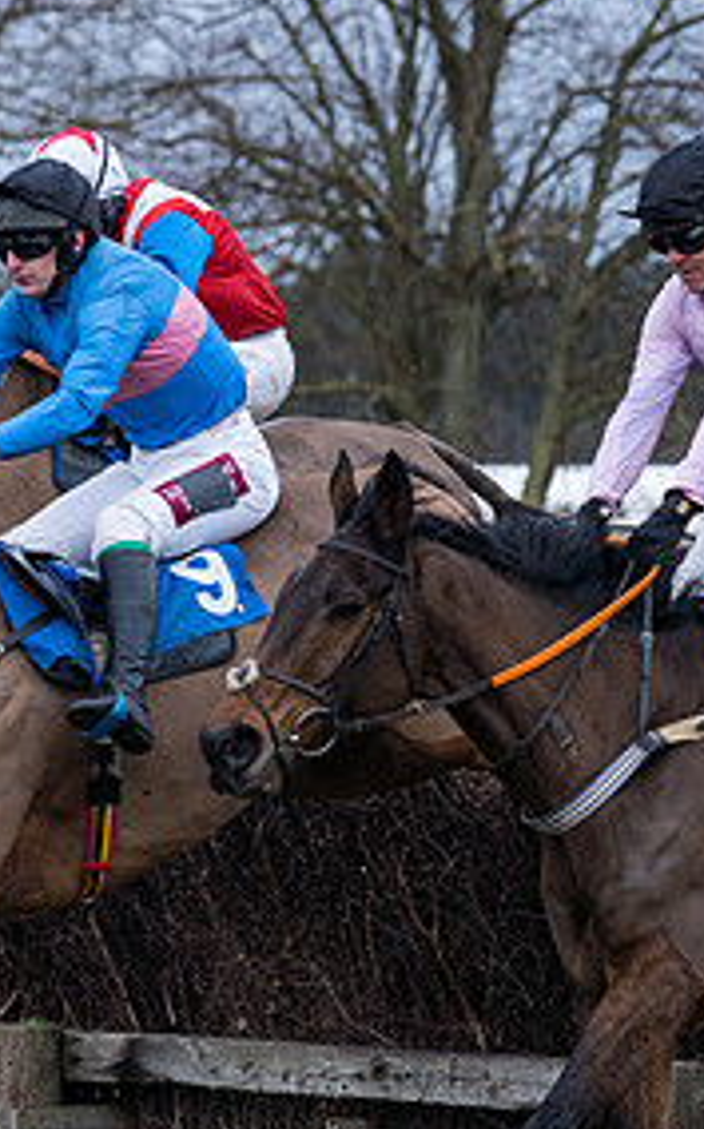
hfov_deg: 3.3
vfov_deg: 5.3
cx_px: 301
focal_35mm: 397
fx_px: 12212
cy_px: 466
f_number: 4.5
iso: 400
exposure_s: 1/1600
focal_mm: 135
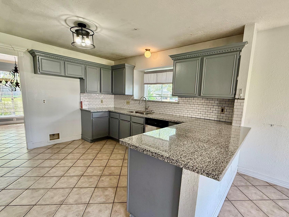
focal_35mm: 17
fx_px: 142
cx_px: 152
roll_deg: -2.7
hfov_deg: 91.0
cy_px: 118
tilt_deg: -9.2
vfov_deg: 74.6
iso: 250
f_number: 2.2
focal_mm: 2.22
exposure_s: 1/120
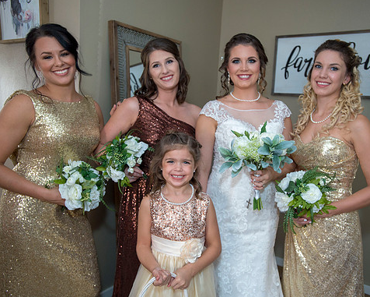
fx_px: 350
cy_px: 148
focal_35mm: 32
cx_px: 206
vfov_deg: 45.8
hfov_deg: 55.5
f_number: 3.5
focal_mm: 28
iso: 1250
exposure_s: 1/160
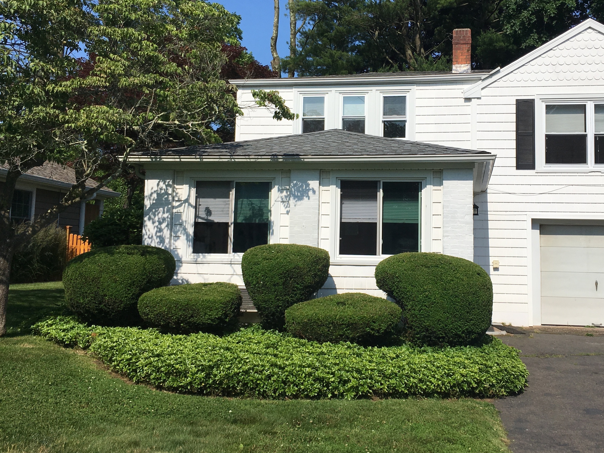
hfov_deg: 47.6
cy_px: 185
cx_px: 365
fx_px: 680
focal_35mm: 39
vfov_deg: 36.7
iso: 25
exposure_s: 1/3344
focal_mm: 4.15
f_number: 2.2
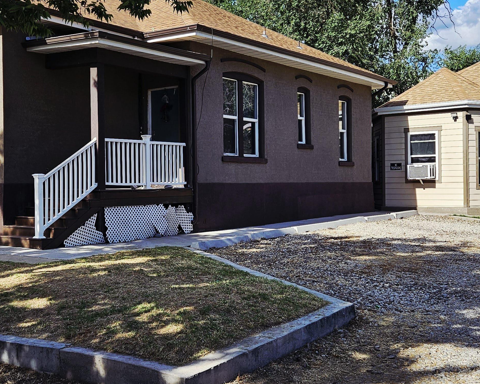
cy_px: 164
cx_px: 158
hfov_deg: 38.3
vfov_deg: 31.4
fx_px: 682
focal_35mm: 48
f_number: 1.8
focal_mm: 5.4
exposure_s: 1/1250
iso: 25
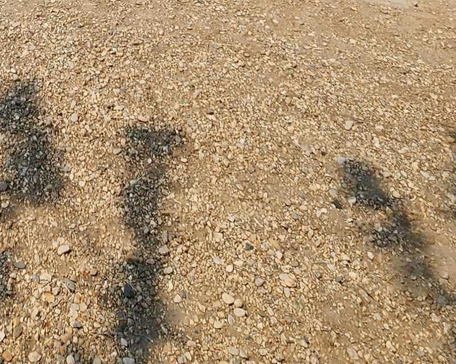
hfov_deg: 34.6
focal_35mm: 49
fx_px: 661
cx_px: -1
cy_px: -278
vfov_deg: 21.4
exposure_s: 1/2551
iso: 50
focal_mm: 2.2
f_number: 2.2
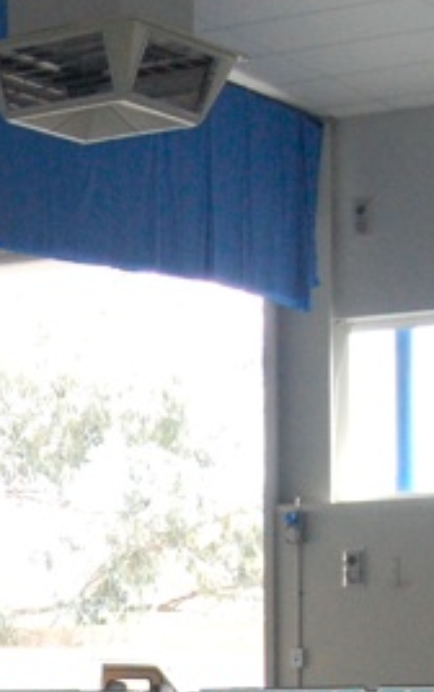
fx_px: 2644
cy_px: 800
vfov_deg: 14.5
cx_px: -119
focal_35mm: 140
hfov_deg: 9.2
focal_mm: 24
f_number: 9
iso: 1600
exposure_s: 1/60
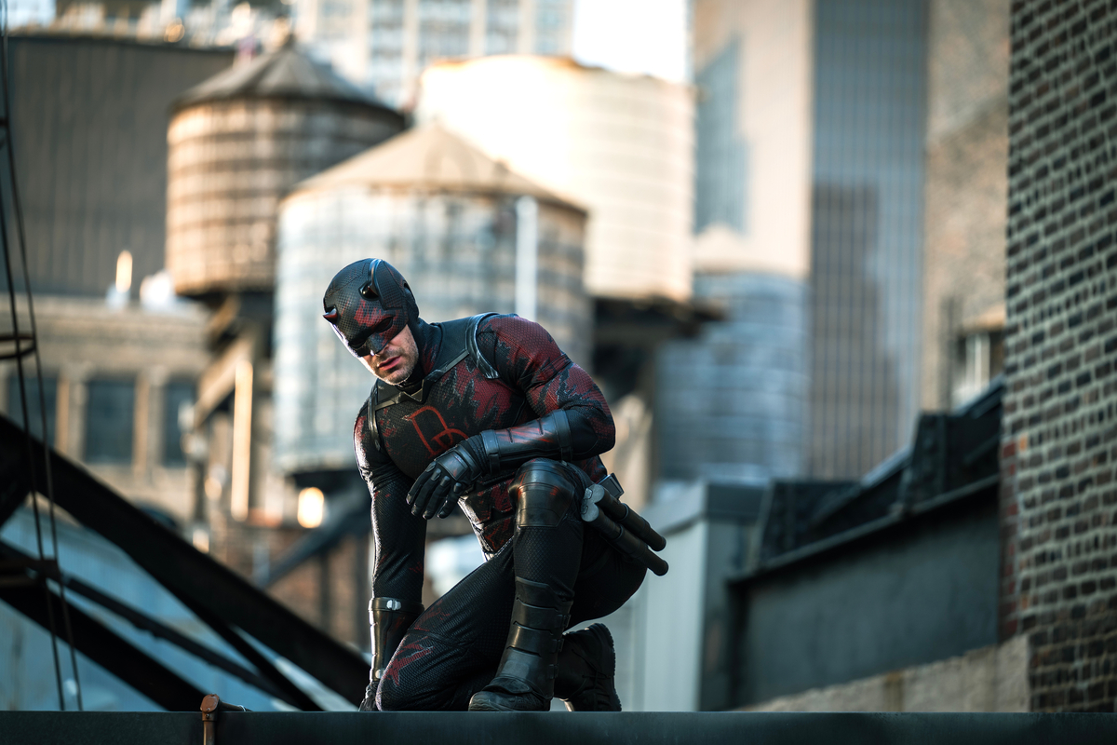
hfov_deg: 14.2
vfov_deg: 9.5
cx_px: 558
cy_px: 372
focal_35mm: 145
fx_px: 4499
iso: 200
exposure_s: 1/200
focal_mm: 145
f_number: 2.8
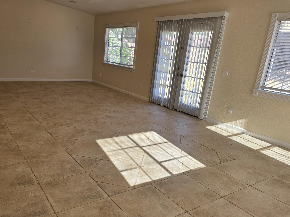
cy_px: 126
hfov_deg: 63.2
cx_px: 127
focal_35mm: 28
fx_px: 235
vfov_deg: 49.6
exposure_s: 1/120
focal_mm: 6.3
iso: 16
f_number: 1.7
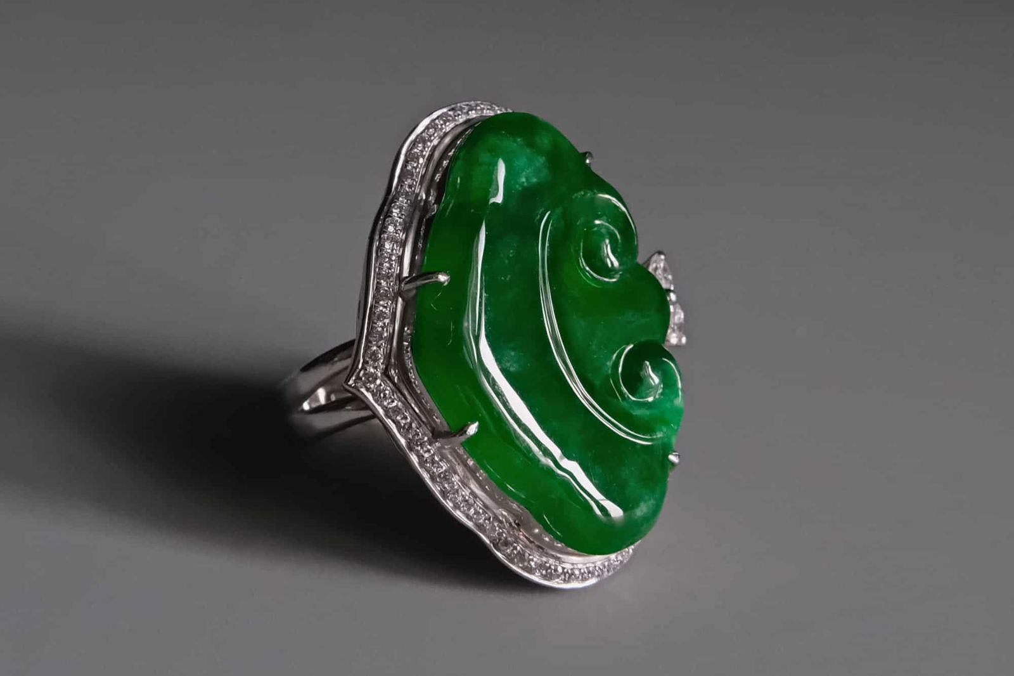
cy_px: 338
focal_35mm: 23
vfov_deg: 55.1
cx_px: 507
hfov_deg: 76.1
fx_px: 648
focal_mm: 15.2
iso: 1600
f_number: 7.1
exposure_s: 1/15
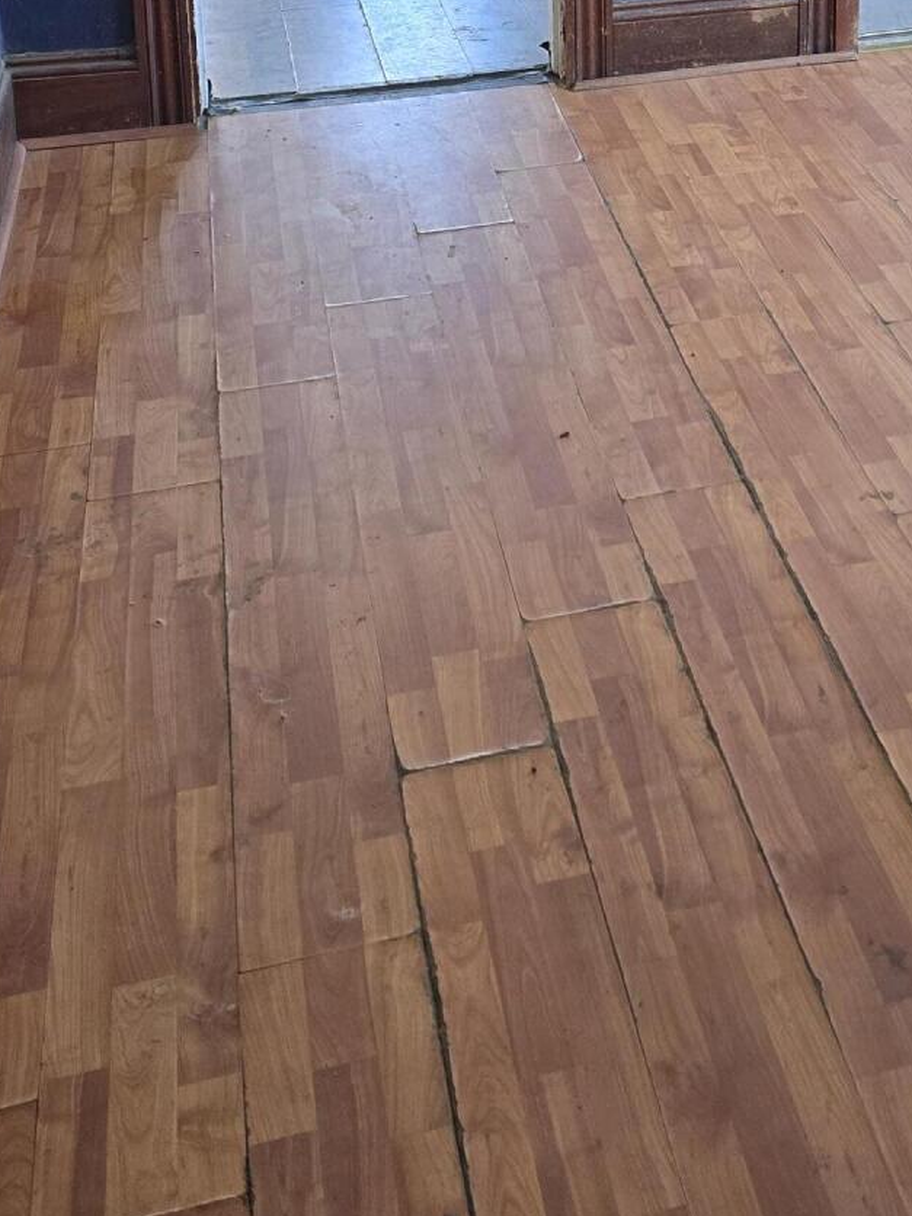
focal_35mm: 55
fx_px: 1932
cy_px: -161
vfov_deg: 30.7
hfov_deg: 25.7
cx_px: 825
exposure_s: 1/120
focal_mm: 6.3
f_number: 1.7
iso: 125
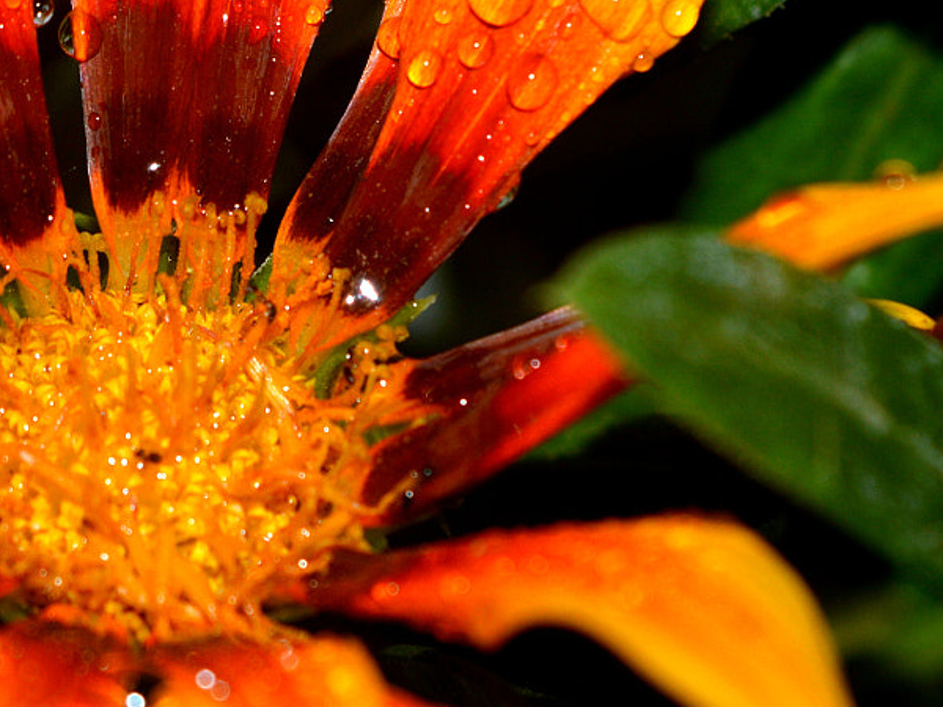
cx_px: 57
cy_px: 148
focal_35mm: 211
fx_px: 5756
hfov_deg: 9.3
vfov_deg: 7.0
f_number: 8
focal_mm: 55
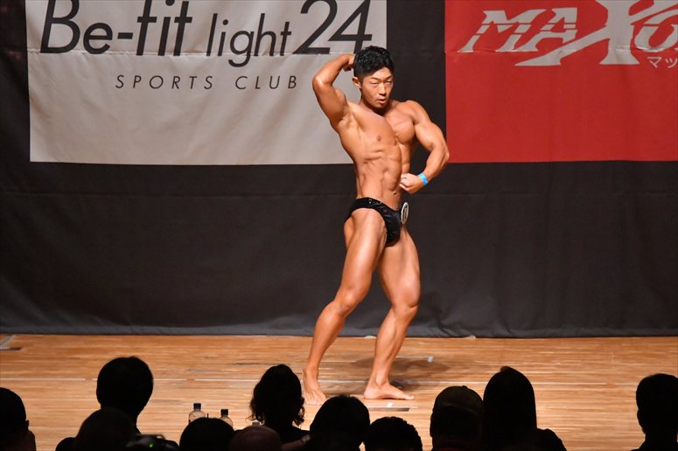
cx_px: 339
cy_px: 226
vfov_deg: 5.4
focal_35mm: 255
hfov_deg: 8.1
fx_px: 4800
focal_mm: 170
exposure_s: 1/400
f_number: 5.6
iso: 12800
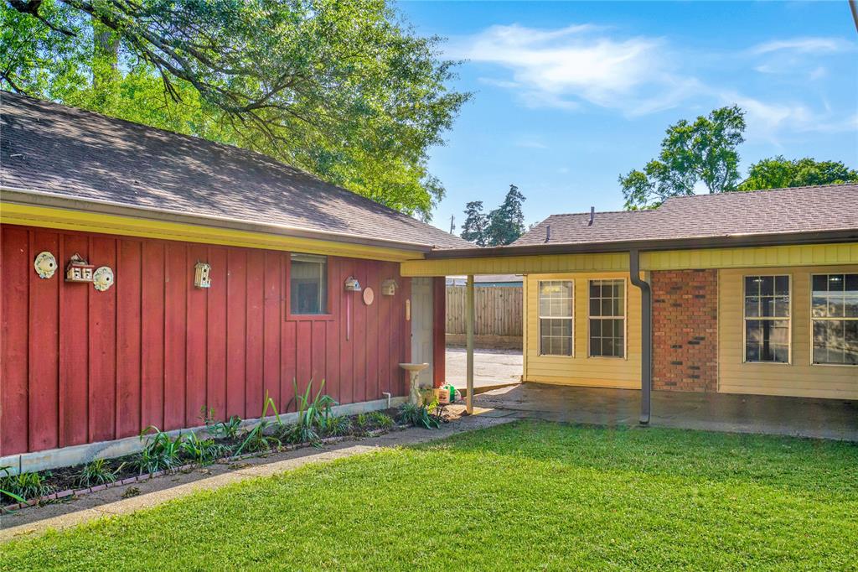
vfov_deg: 41.1
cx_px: 429
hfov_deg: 58.7
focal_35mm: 32
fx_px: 762
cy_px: 286
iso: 100
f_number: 8
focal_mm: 32
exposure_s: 1/125
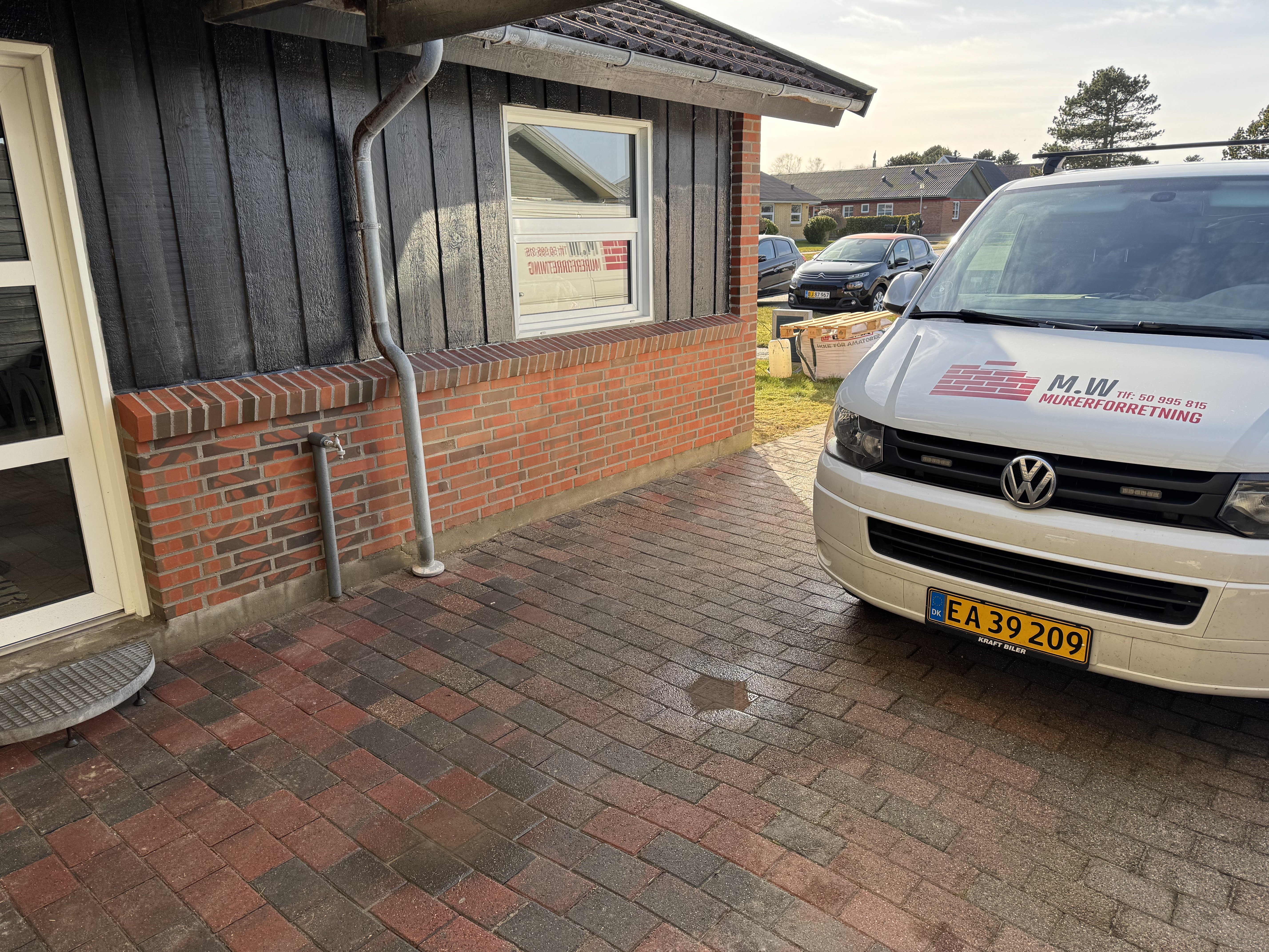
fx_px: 880
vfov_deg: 56.8
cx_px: 634
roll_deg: +1.0
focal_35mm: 24
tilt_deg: -15.0
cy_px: 476
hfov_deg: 71.6
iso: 80
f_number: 1.78
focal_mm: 6.76
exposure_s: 1/773
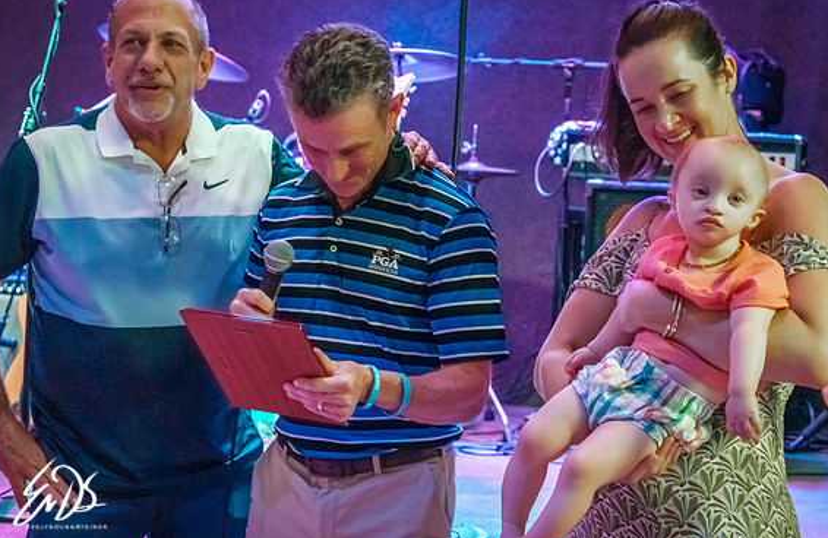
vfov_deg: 20.0
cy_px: 269
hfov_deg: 30.3
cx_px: 464
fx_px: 1529
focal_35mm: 67
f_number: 4.5
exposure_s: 1/125
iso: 3200
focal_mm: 55
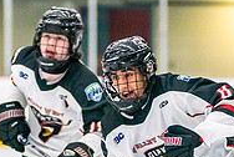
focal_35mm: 636
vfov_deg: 2.2
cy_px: 258
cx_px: 95
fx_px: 4140
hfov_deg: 3.2
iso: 3200
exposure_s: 1/1250
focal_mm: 151
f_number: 2.8
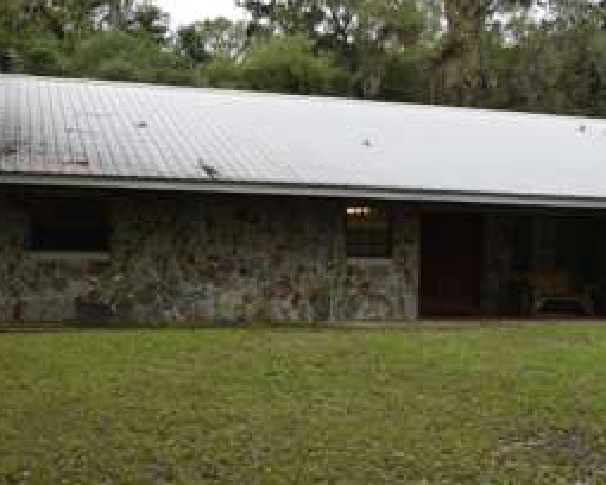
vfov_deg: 28.6
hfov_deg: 35.3
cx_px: 328
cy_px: 220
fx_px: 951
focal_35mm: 53
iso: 1250
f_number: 13
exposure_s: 1/640
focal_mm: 30
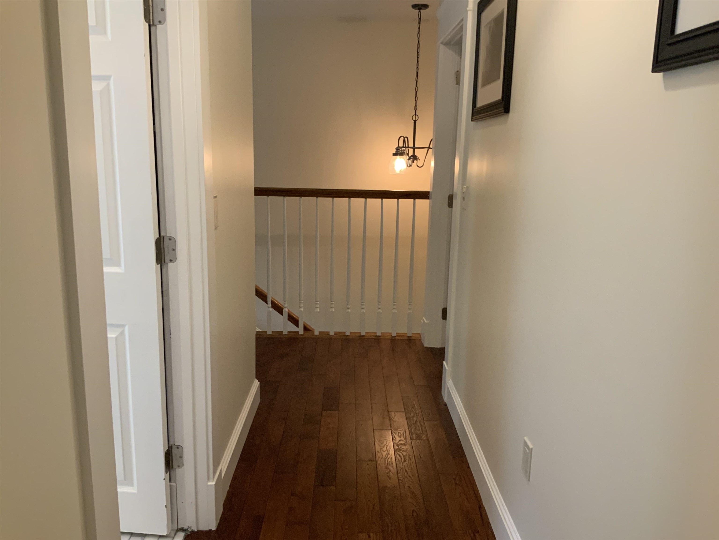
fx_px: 602
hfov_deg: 61.7
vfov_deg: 48.2
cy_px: 270
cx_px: 360
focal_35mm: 29
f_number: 1.8
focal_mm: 3
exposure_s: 1/60
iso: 125
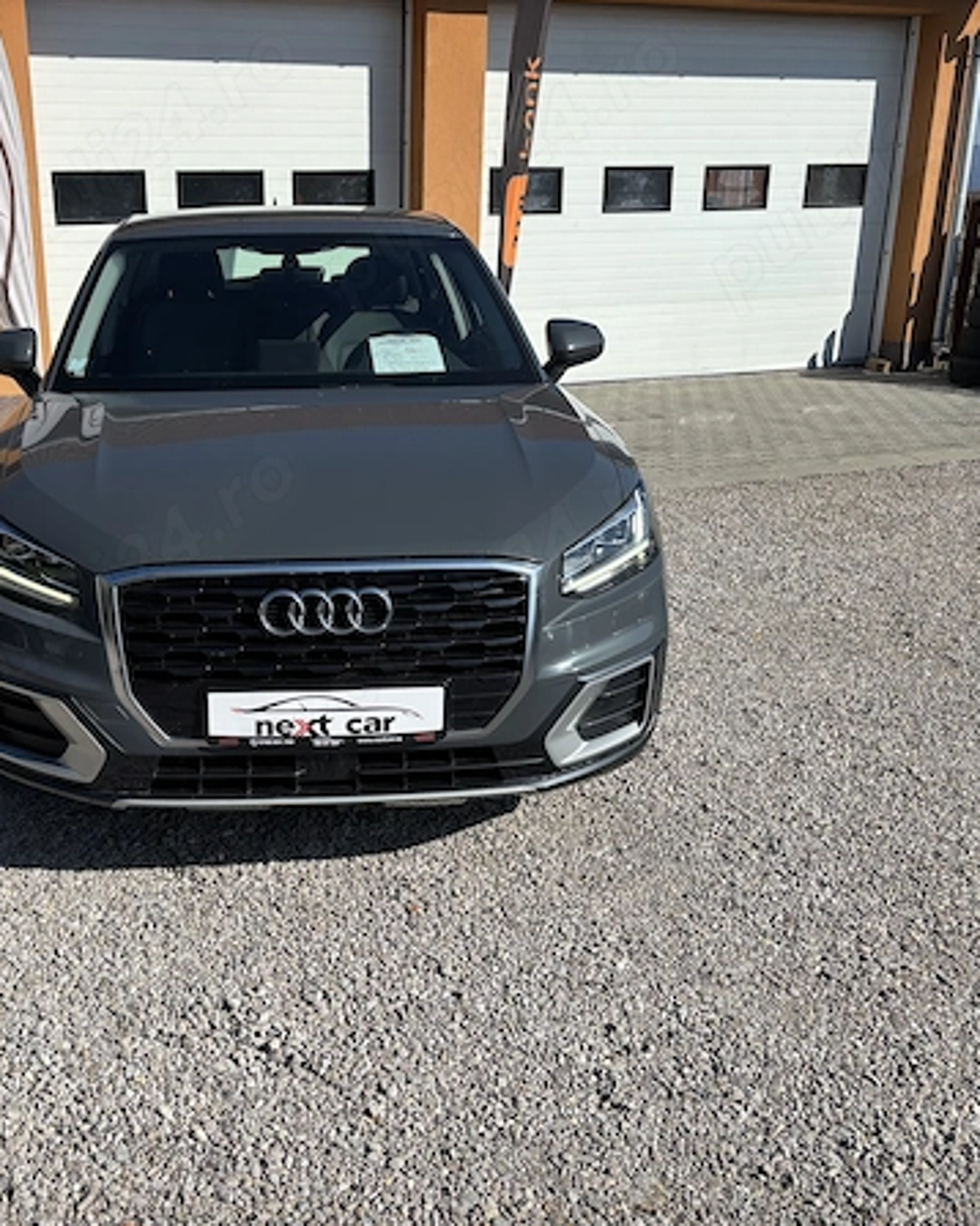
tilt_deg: -16.9
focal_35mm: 34
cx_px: 309
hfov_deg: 42.6
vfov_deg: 52.9
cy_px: 613
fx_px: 1234
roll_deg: -0.6
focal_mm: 5.96
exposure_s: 1/4082
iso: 50
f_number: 1.6
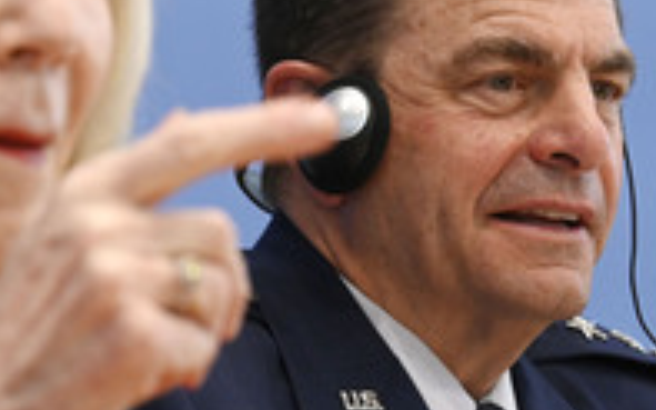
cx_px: 238
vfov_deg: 3.6
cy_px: 100
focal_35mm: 362
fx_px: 6470
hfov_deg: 5.8
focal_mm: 155
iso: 4000
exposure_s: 1/500
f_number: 7.1
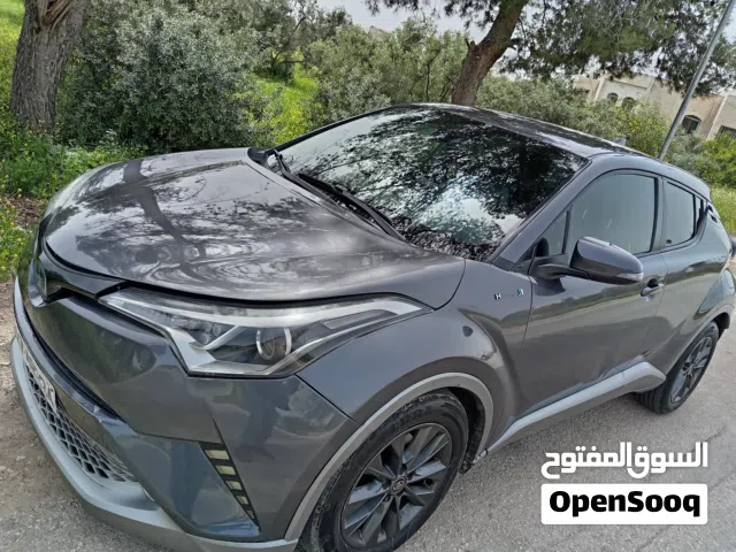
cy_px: 276
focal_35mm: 27
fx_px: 574
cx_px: 368
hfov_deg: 65.3
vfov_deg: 51.4
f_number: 1.8
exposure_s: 1/256
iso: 101
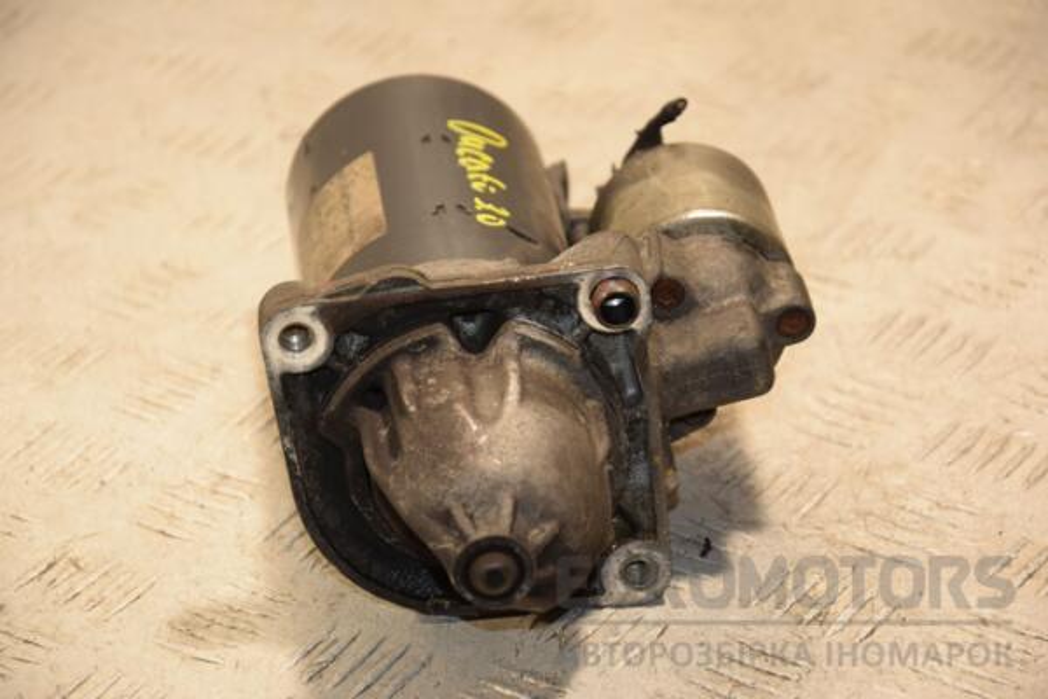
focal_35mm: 147
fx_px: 4279
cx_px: 524
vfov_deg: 9.3
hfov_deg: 14.0
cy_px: 350
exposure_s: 1/160
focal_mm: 98
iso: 800
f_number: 5.6
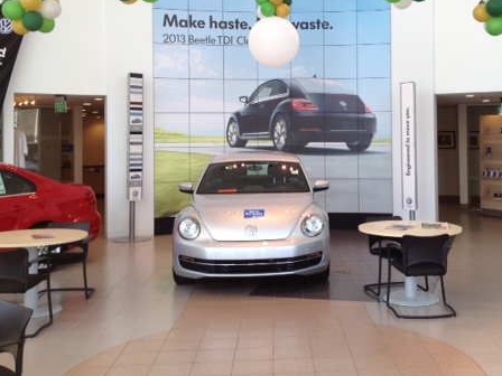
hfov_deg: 38.0
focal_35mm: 50
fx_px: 725
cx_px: 313
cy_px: 122
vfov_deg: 28.9
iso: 50
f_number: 2.4
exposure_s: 1/143
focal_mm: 4.28
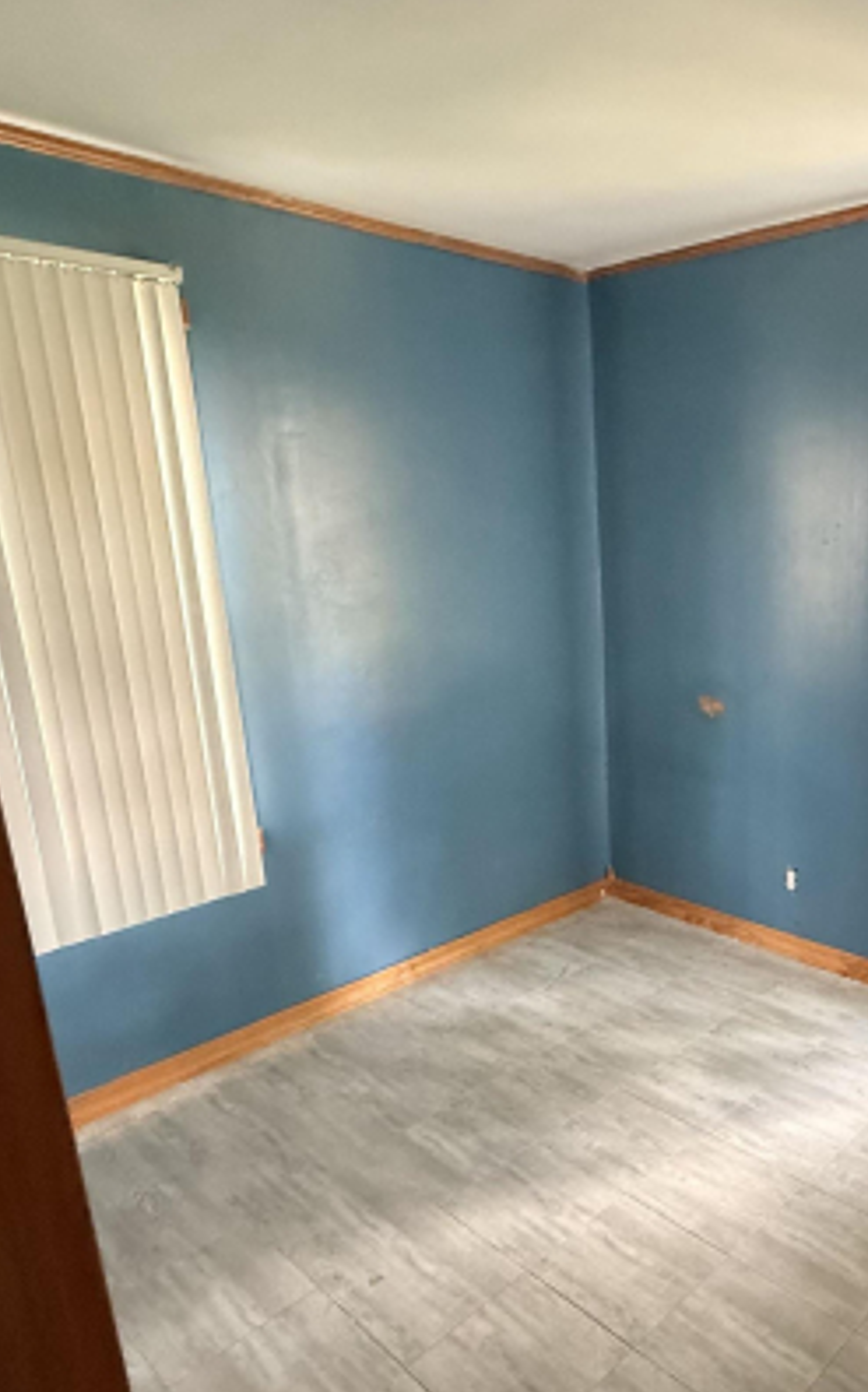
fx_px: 948
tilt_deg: -14.7
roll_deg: +1.2
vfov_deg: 72.2
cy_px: 787
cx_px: 673
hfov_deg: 47.0
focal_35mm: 25
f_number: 2.2
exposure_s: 1/60
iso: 800
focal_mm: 2.22
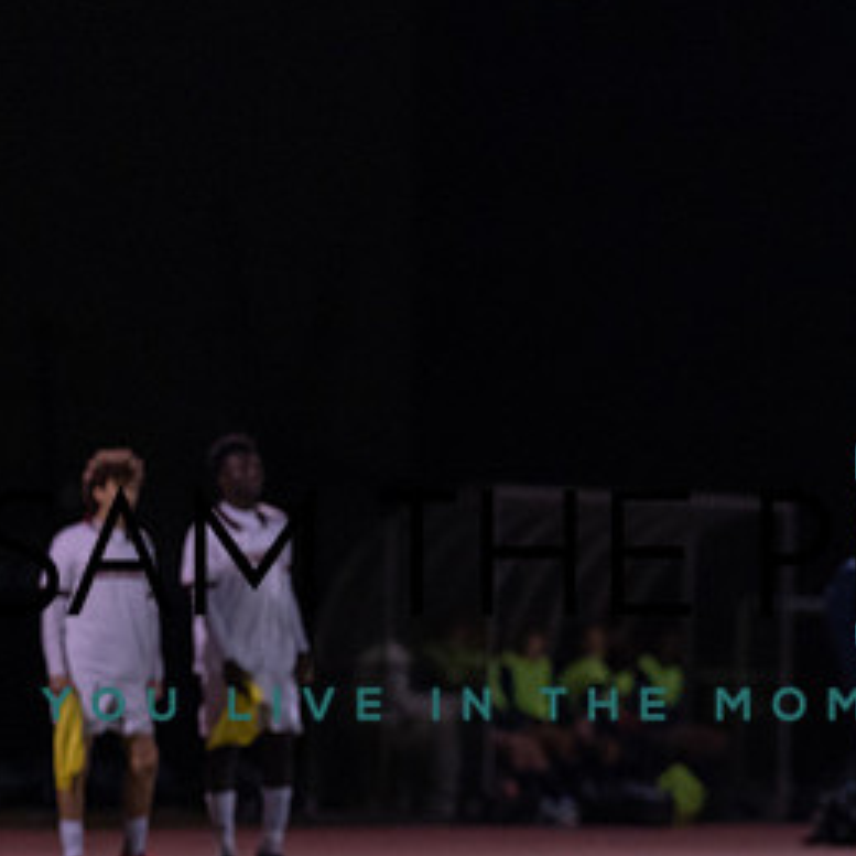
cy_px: 682
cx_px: 1001
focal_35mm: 511
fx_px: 14296
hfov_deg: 3.4
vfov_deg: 3.4
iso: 1250
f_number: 1.8
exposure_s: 1/1000
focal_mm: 135
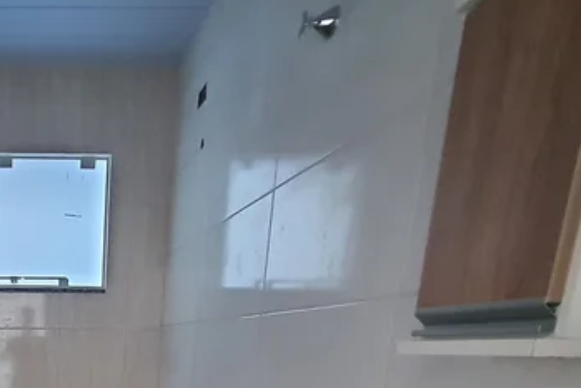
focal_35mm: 32
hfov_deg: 49.0
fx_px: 517
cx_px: 10
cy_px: 492
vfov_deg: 32.2
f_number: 2.2
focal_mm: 1.74
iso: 640
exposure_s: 1/17
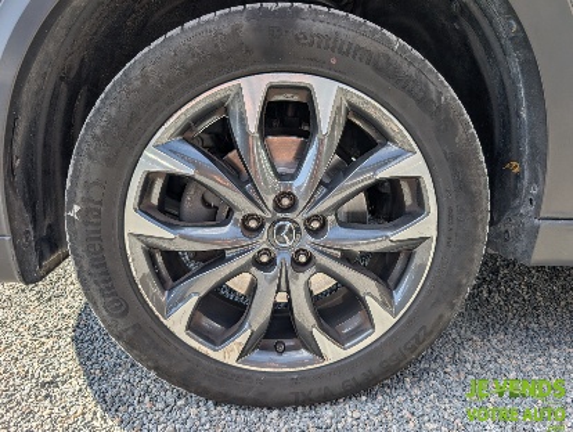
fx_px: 398
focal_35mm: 24
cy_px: 216
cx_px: 286
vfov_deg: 57.0
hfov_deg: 71.5
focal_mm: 6.9
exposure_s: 1/1845
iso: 20
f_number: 1.68
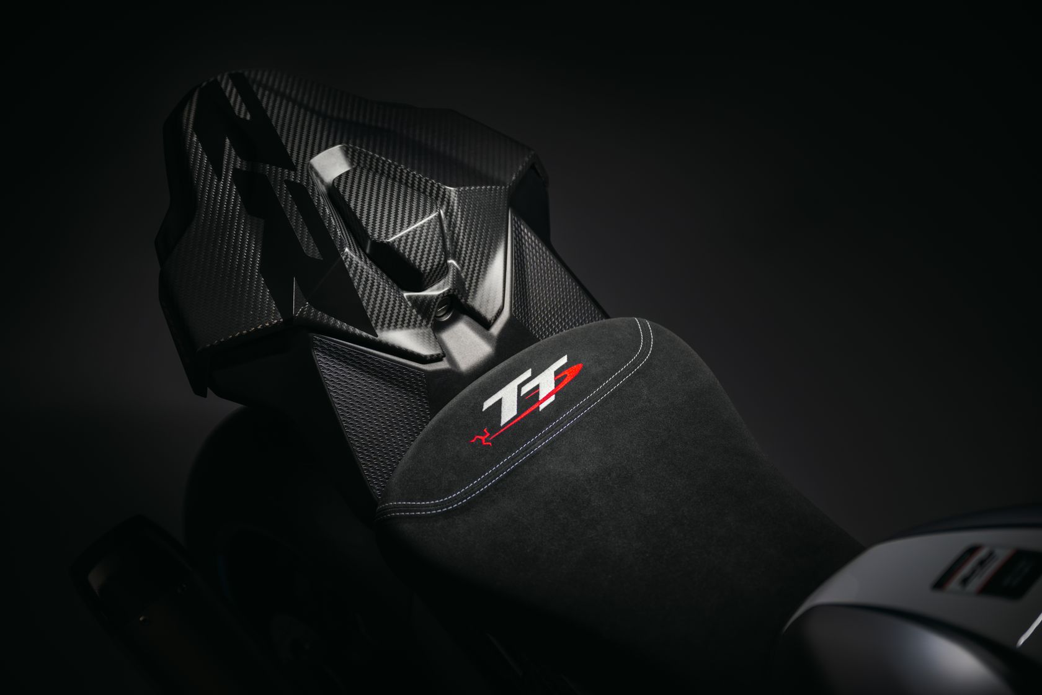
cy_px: 348
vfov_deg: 28.1
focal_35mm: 48
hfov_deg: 41.1
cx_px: 521
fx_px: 1389
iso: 800
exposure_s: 1/50
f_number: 2.8
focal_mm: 48
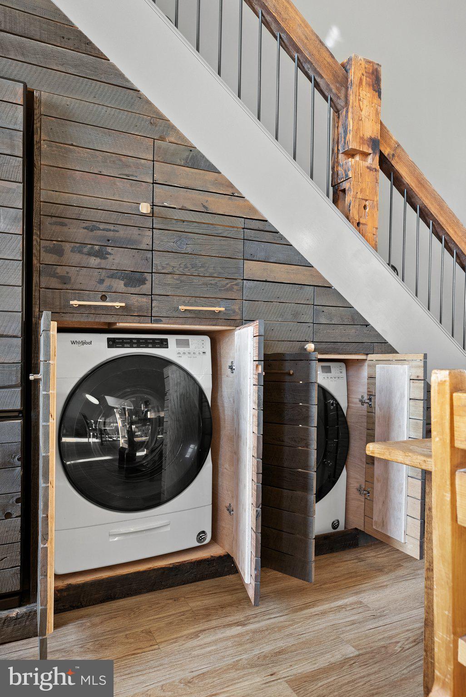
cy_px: 348
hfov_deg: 55.2
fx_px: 446
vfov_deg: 76.1
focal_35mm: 23
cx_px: 233
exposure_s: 1/6
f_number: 5
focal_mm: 23
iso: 640
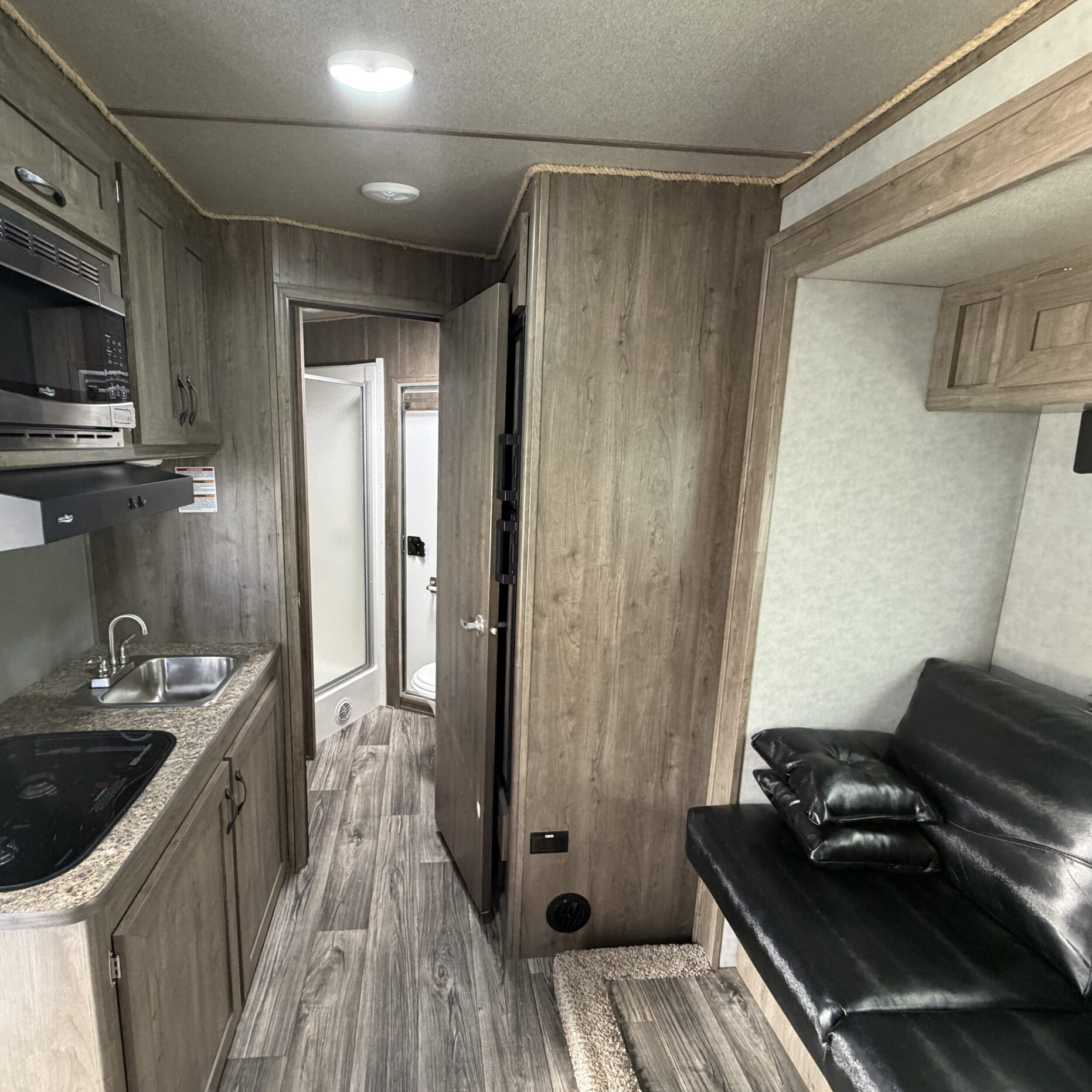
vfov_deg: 84.0
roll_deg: -0.4
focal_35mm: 17
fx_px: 607
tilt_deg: -11.6
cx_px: 478
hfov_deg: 83.6
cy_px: 555
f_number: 2.2
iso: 400
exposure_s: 1/60
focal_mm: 2.22
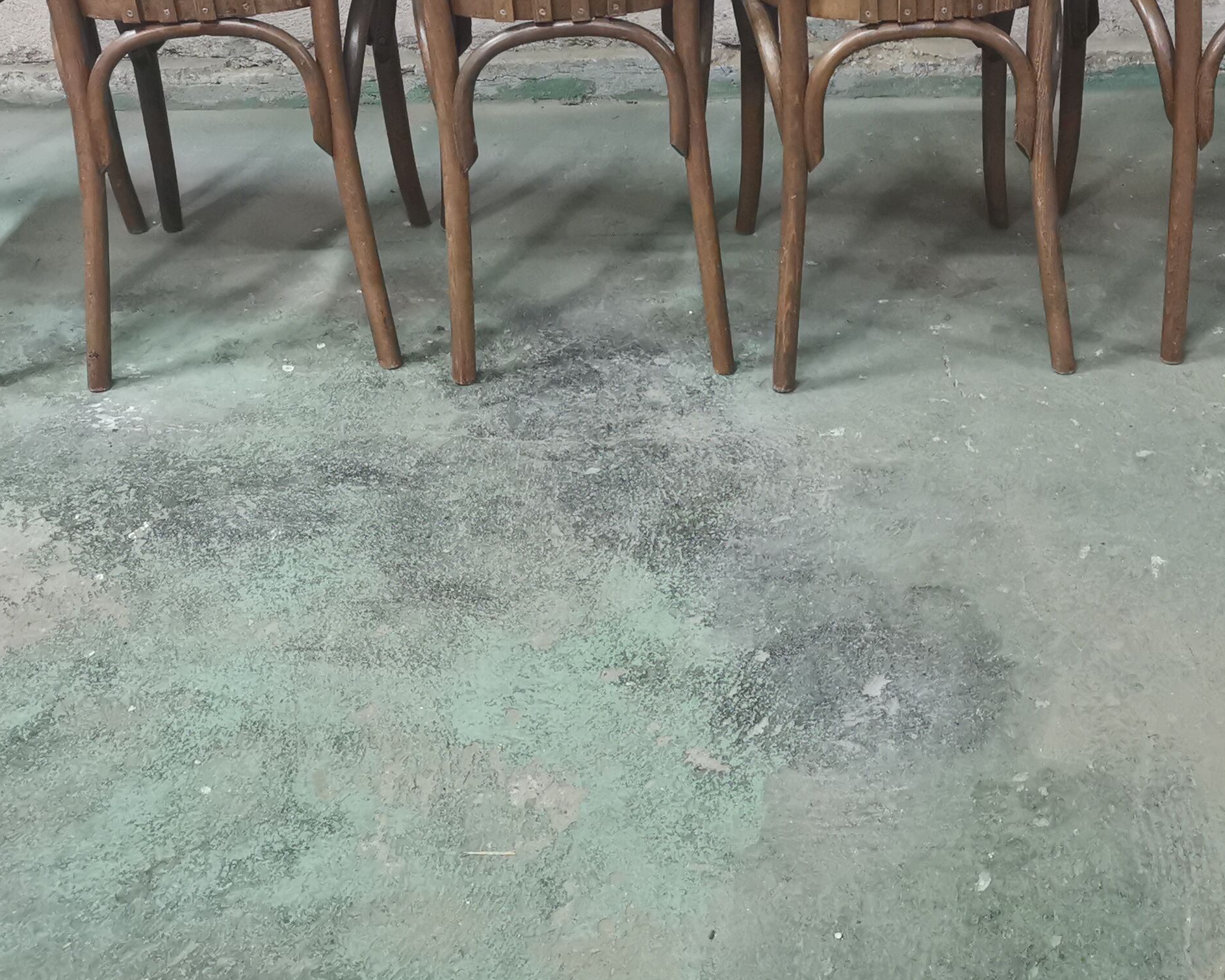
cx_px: 755
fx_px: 1849
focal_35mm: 51
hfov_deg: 36.5
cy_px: 232
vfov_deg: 29.2
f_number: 1.8
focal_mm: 5.58
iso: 500
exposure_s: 1/25
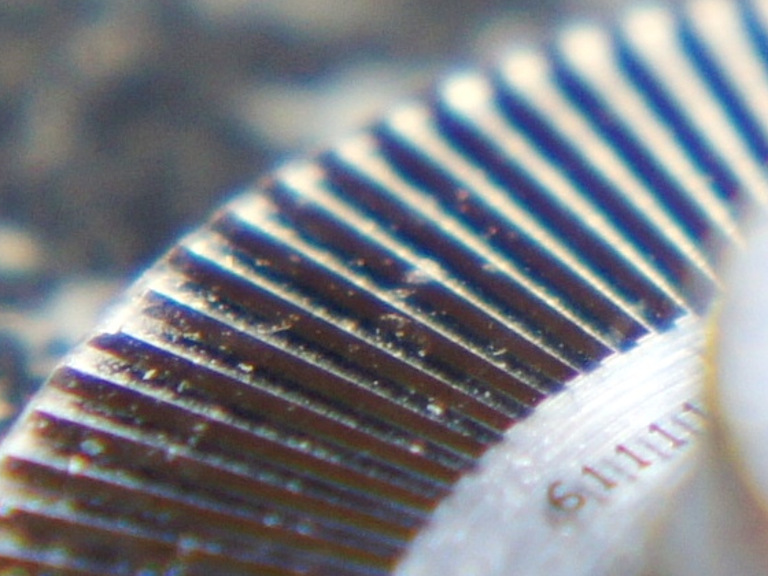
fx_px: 2009
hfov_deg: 21.6
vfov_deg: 16.3
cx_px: 352
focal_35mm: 91
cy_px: 287
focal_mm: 55
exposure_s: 1/100
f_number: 5.6
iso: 250
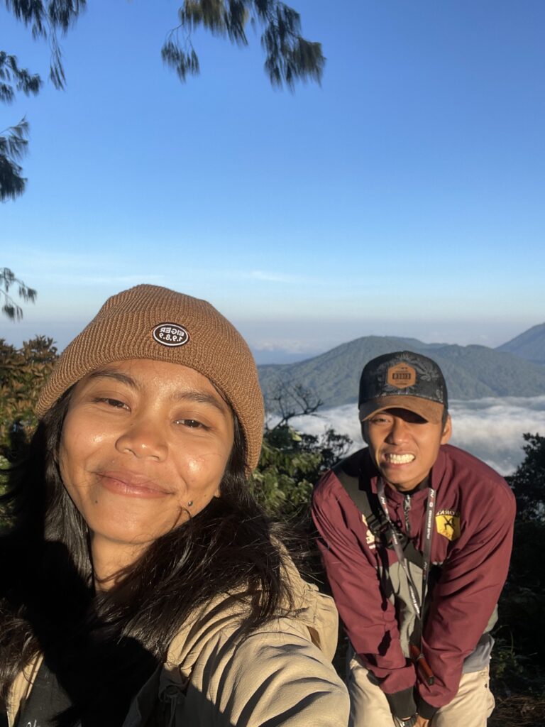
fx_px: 630
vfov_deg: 60.0
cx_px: 272
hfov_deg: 46.8
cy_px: 364
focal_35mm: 30
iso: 25
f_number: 2.2
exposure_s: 1/614
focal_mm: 2.71
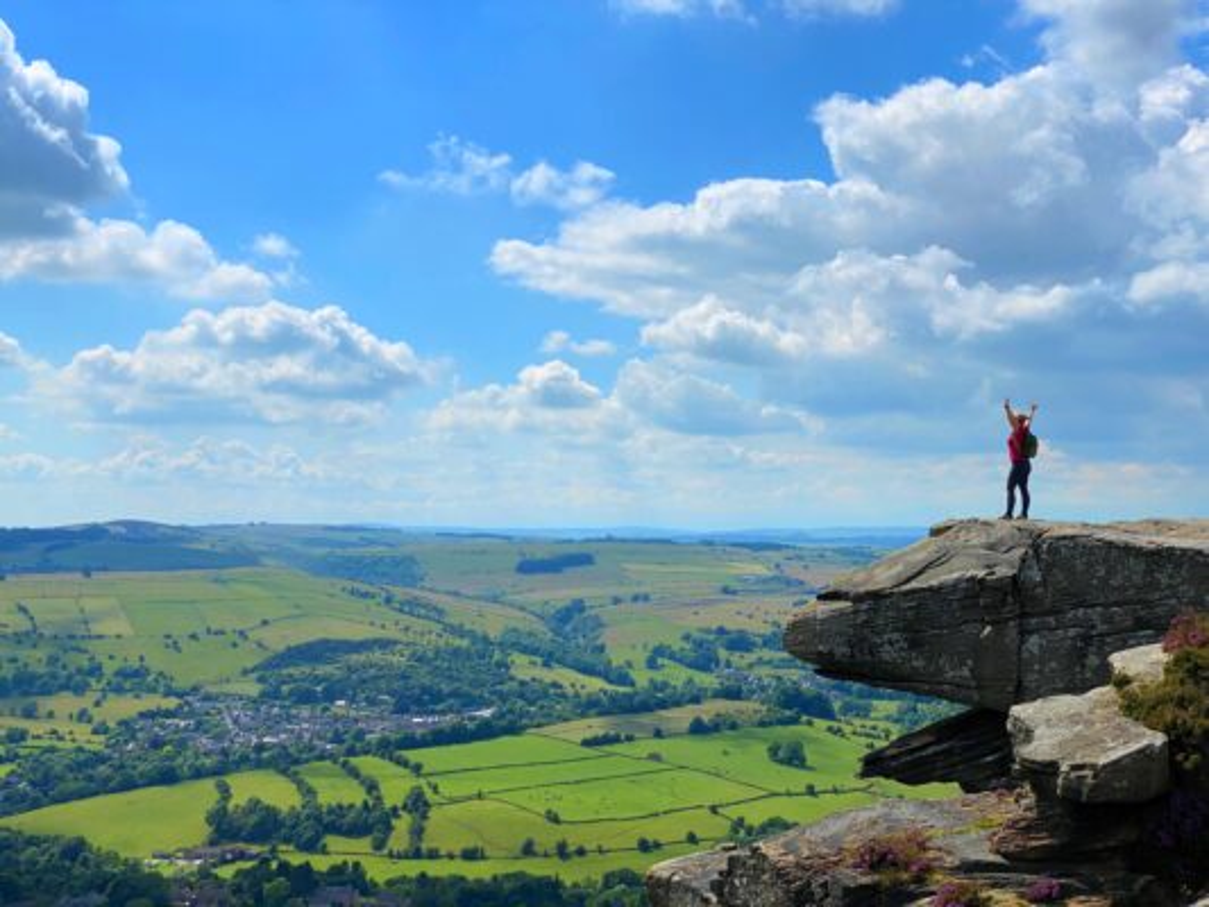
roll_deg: -0.7
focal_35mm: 52
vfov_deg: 28.0
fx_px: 1817
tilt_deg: +2.0
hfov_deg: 36.8
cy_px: 454
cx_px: 604
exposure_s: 1/3690
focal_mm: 6
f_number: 2
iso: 20
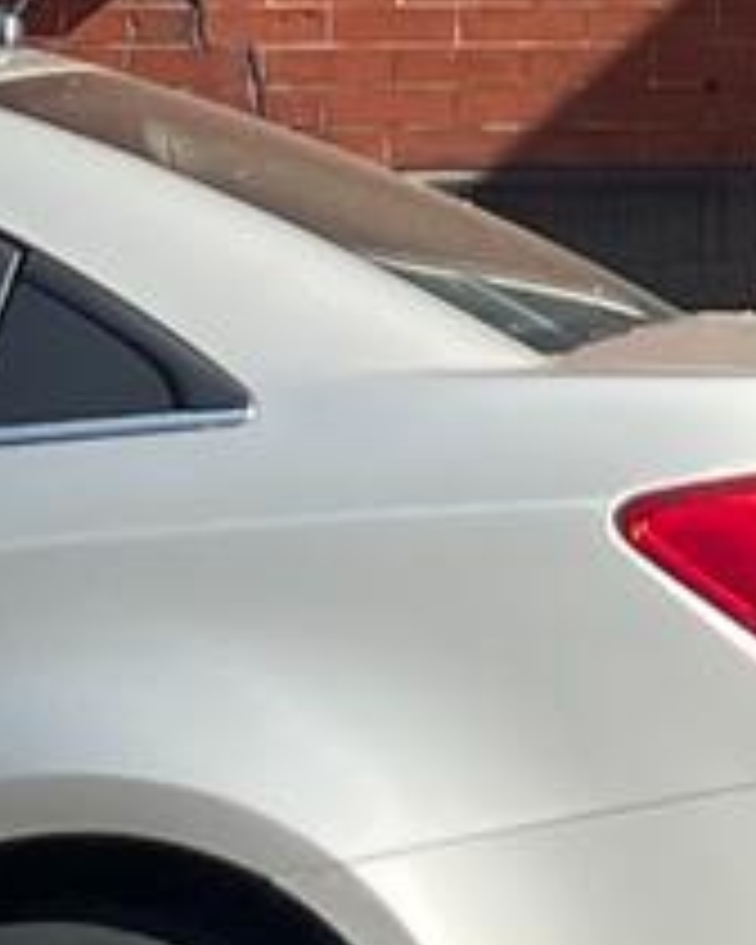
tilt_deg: +16.4
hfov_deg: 6.1
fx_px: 6936
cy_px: -2241
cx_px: 1490
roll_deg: -0.2
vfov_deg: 6.8
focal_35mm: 248
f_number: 1.6
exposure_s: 1/1618
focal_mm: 4.2
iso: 32
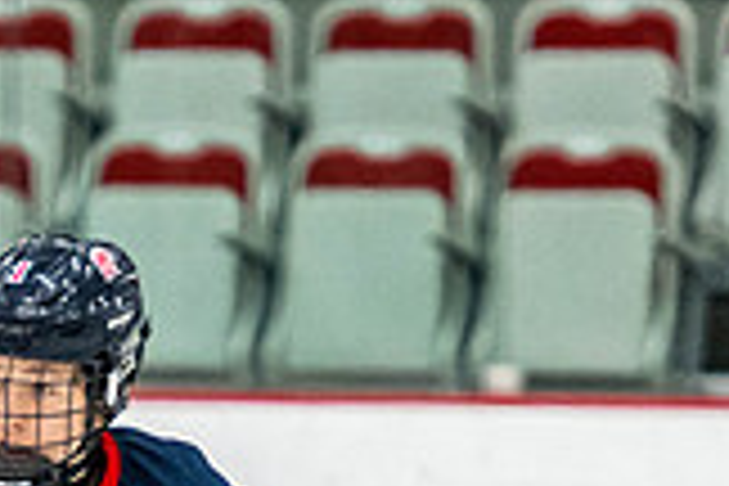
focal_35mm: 840
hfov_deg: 2.5
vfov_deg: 1.6
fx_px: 17009
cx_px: -44
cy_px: 1056
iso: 2200
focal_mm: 150
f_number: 2.8
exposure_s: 1/640
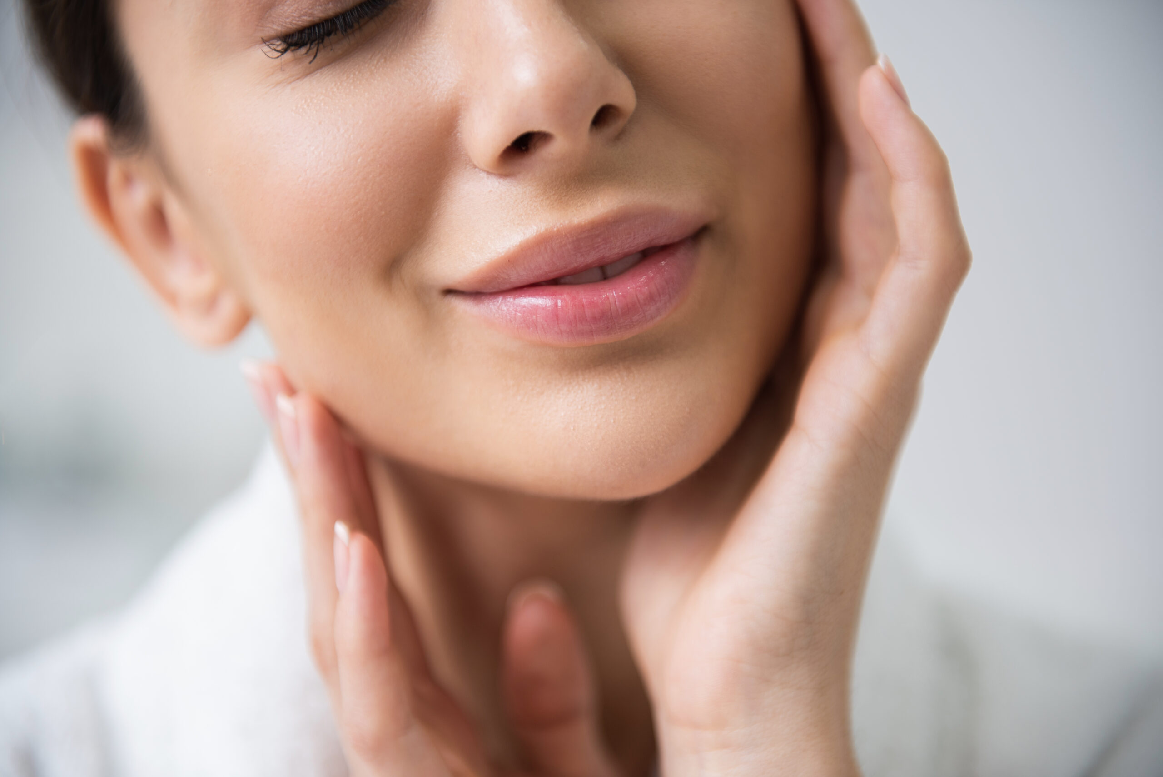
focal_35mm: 70
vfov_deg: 19.5
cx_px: 582
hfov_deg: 28.8
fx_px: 2262
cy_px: 388
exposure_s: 1/200
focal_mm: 70
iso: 160
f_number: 2.8
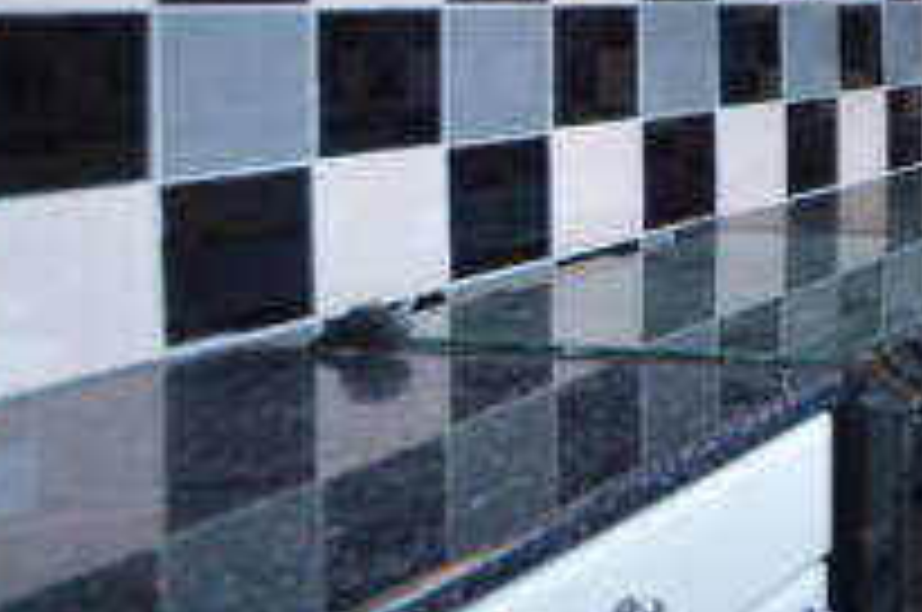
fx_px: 1227
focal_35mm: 48
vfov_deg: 26.9
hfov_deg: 27.2
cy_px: 50
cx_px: 1412
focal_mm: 10
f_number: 3.5
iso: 400
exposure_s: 1/60
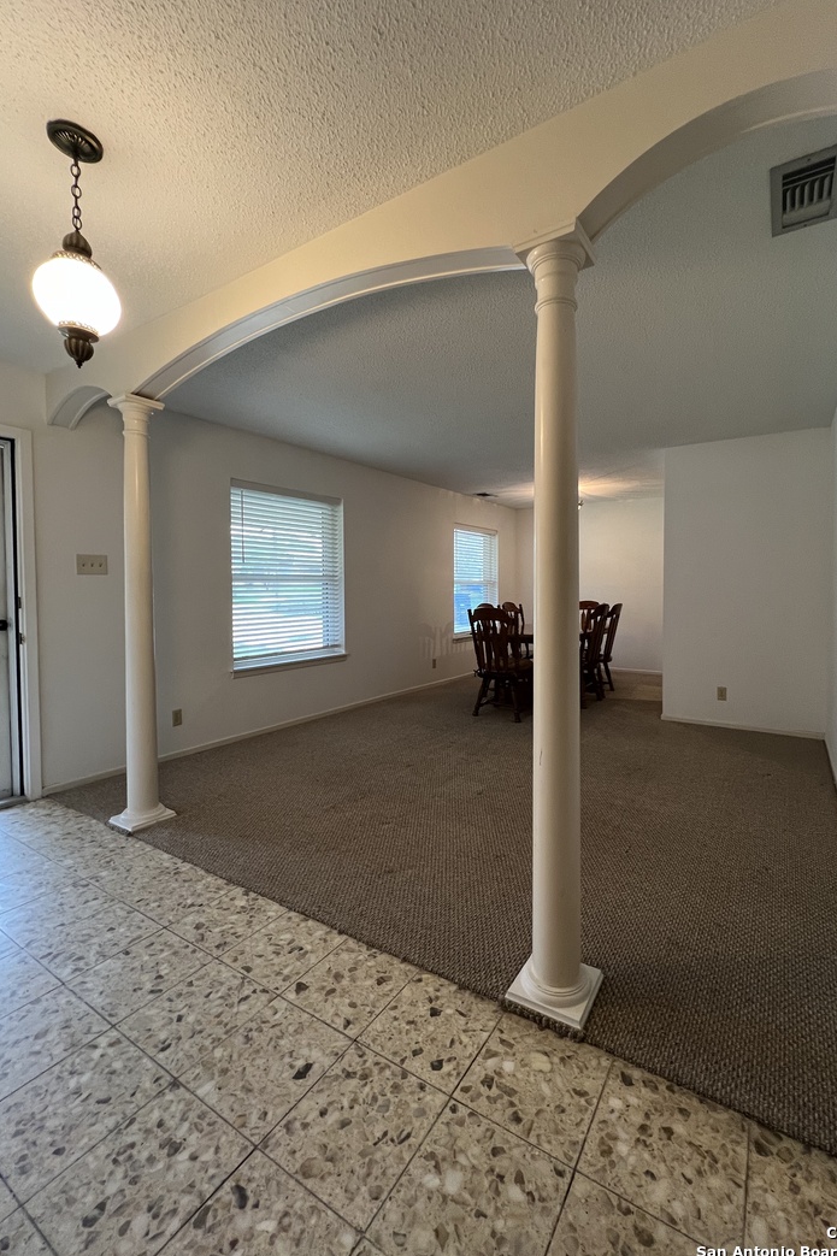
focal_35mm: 14
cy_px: 612
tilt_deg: -1.8
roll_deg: +0.0
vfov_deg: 104.2
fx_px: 488
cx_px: 467
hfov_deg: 80.9
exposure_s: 1/60
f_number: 1.8
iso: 250
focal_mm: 1.57
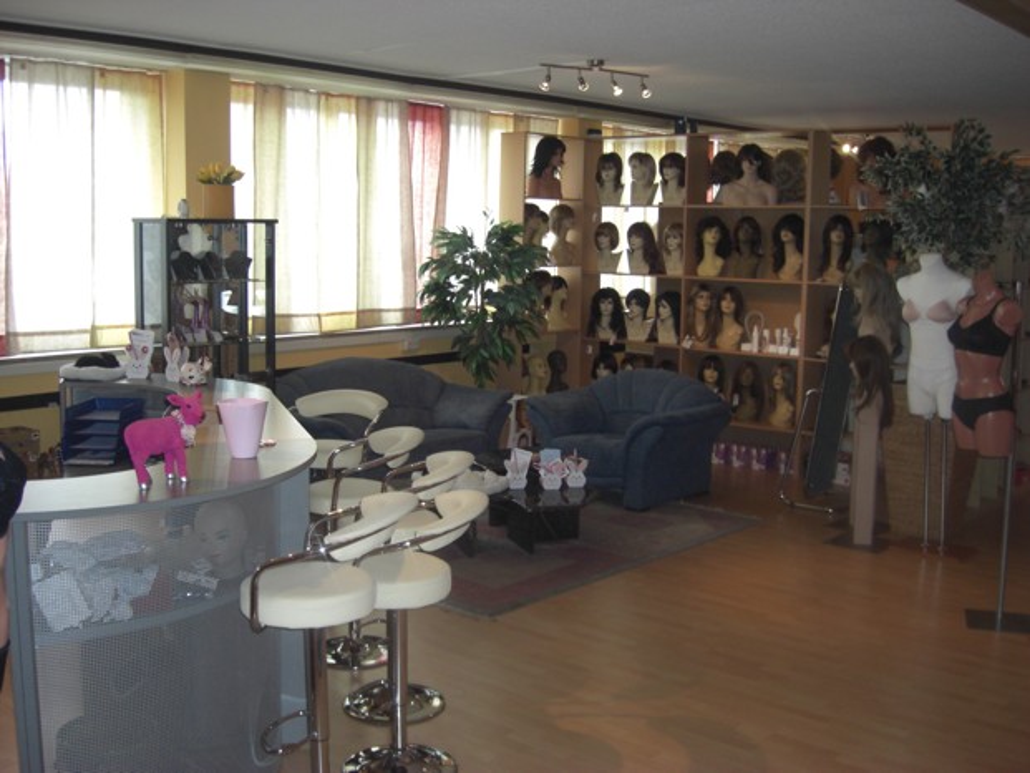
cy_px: 386
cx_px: 515
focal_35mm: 38
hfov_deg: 49.0
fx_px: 1131
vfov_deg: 37.7
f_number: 2.8
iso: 200
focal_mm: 7.9
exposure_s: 1/60
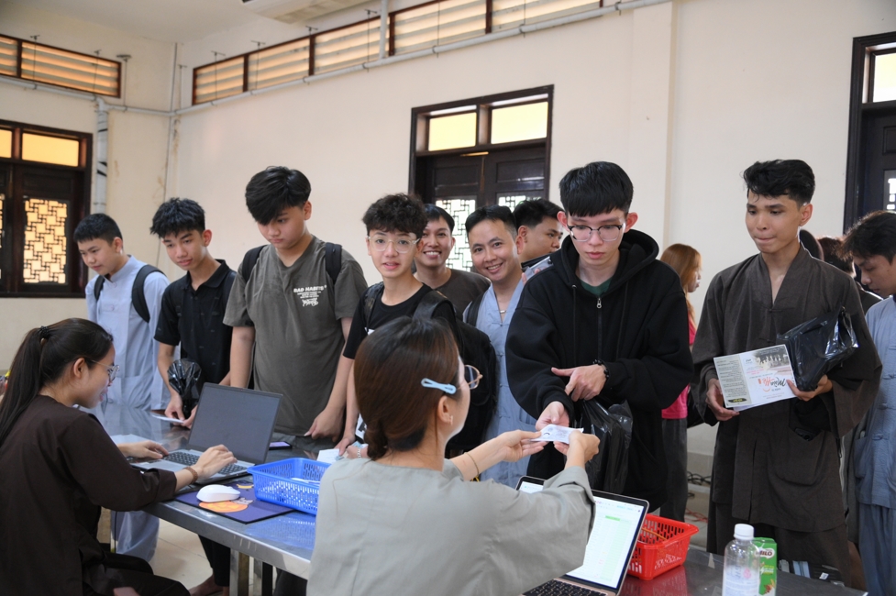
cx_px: 448
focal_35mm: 32
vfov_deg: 41.1
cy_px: 298
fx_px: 796
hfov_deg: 58.8
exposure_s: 1/80
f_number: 4
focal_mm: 32
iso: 4000
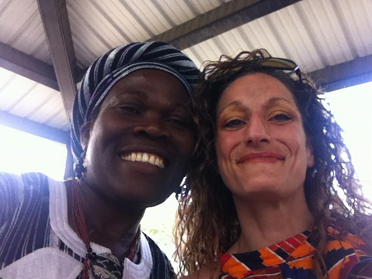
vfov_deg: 40.7
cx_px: 186
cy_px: 140
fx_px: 376
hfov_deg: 52.6
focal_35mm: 35
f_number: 2.4
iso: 125
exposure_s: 1/142
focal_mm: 3.85
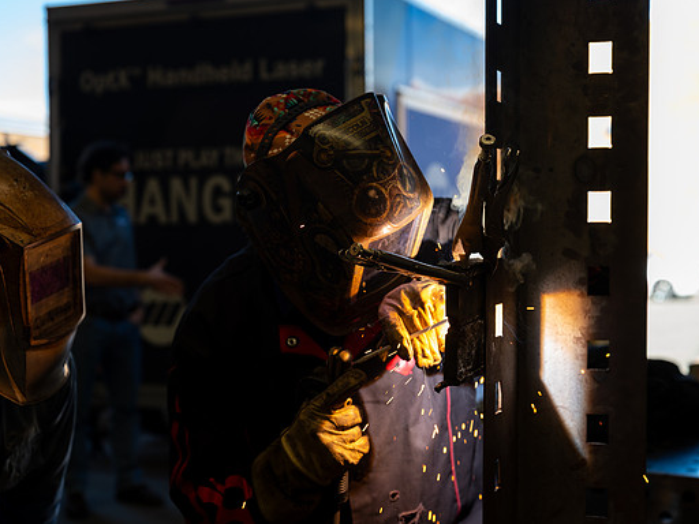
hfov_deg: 34.9
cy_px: 261
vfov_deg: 26.6
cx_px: 381
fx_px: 1111
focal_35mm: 55
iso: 125
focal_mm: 46
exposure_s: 1/200
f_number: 3.5
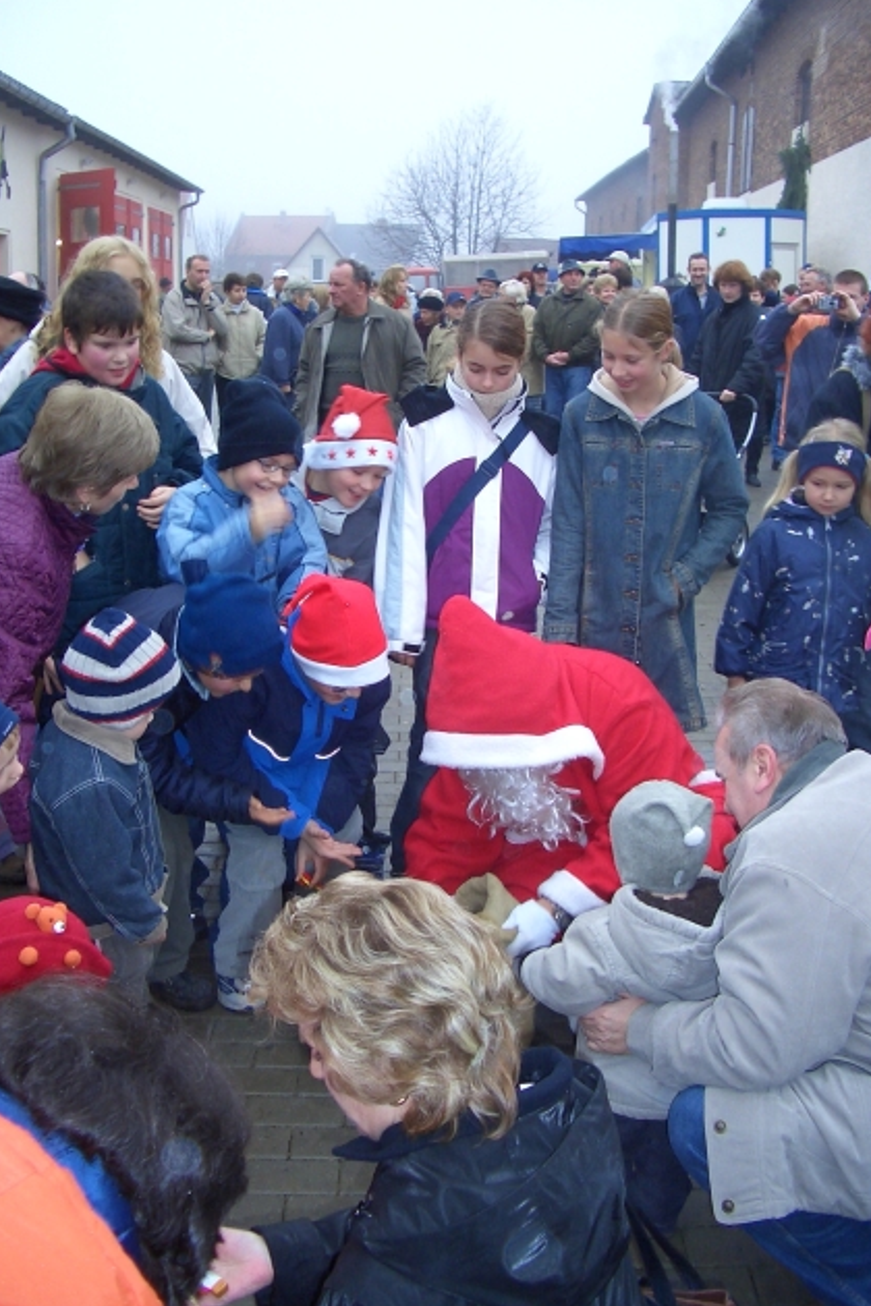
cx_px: 409
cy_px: 645
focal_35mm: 37
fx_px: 1343
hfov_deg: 35.9
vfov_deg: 51.9
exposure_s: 1/40
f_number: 2.6
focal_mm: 5.8
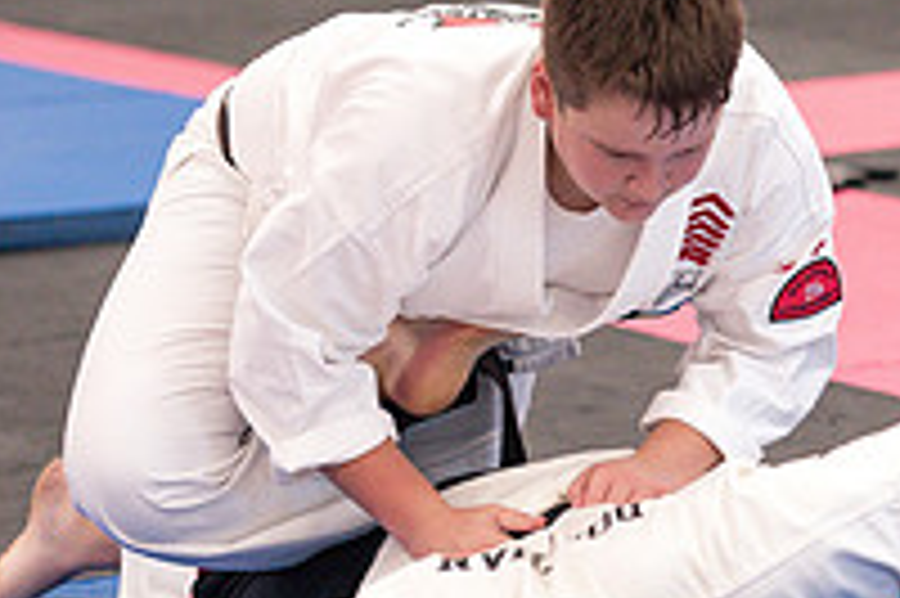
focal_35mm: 276
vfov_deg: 5.0
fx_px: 6894
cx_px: 783
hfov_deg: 7.5
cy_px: 330
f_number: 2.8
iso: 1600
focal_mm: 95
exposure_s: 1/400
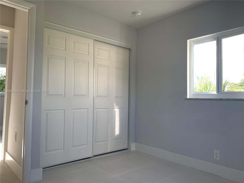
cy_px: 92
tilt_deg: +2.2
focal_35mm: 26
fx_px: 183
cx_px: 122
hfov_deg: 67.3
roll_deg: -1.3
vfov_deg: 53.1
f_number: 1.8
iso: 64
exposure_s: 1/120
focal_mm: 4.25
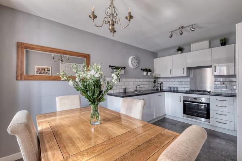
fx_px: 101
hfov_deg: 100.4
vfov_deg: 77.4
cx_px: 121
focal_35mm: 15
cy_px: 80
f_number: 8
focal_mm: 10
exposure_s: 1/13
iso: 250
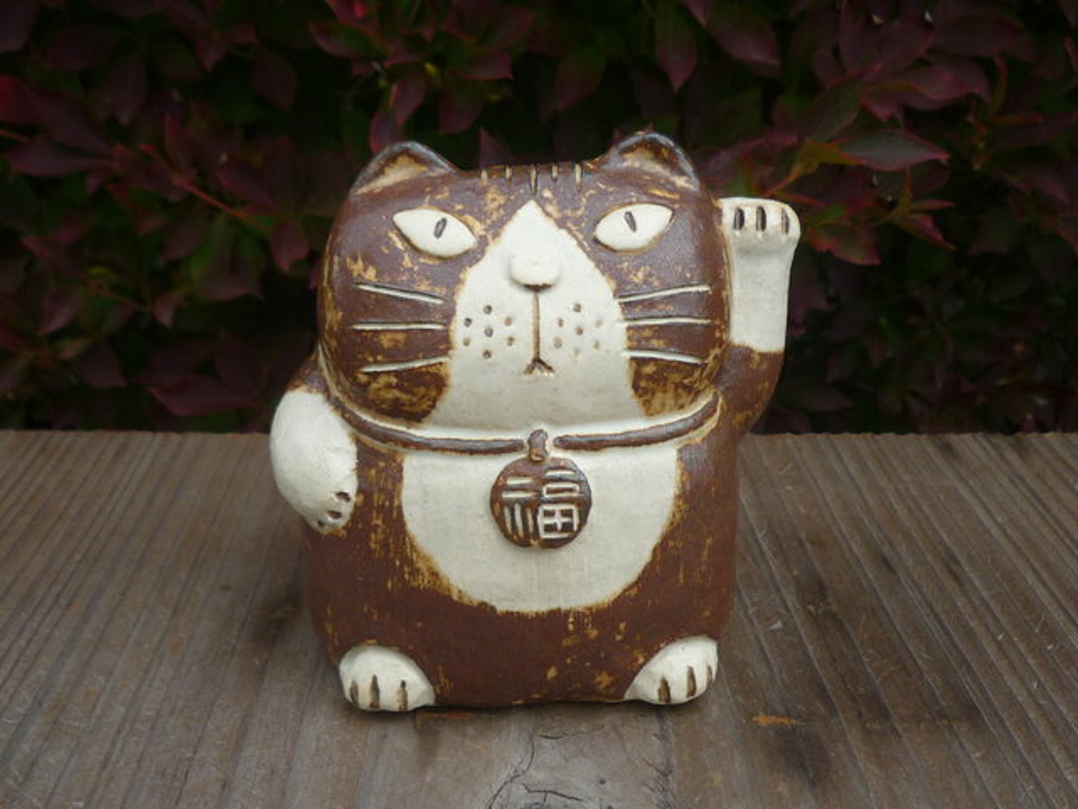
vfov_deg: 37.7
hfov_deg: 49.0
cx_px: 539
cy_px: 404
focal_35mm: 38
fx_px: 1183
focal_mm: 4.7
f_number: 2.9
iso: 100
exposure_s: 1/500
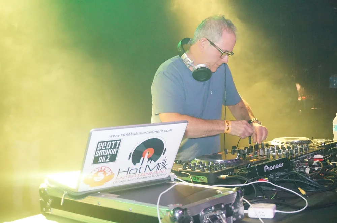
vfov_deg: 26.4
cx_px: 168
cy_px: 112
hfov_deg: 38.9
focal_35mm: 51
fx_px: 477
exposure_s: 1/160
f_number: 5
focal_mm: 34
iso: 6400
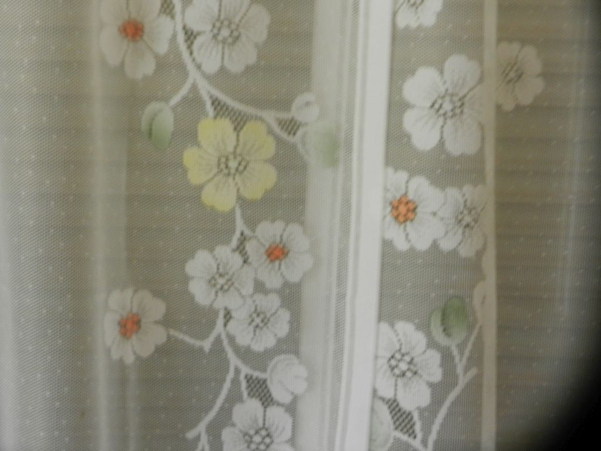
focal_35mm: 53
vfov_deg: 27.5
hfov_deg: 36.2
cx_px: 300
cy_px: 226
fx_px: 920
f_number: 4.4
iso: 400
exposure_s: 1/2.5
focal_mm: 9.4
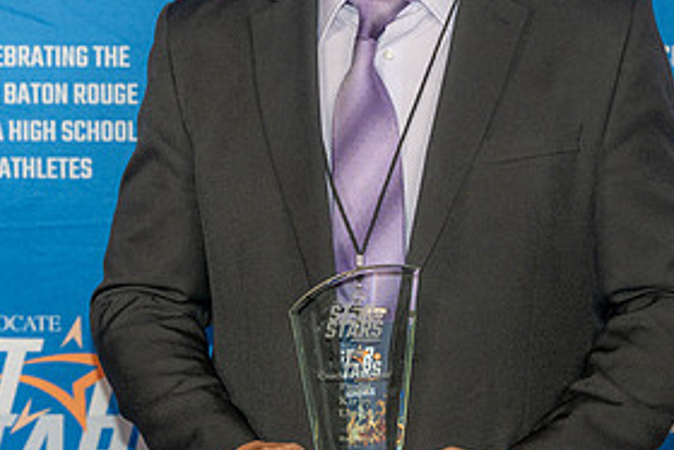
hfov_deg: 14.1
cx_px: 311
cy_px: 122
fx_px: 2716
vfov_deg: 9.5
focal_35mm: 145
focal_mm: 70
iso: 320
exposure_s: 1/125
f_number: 4
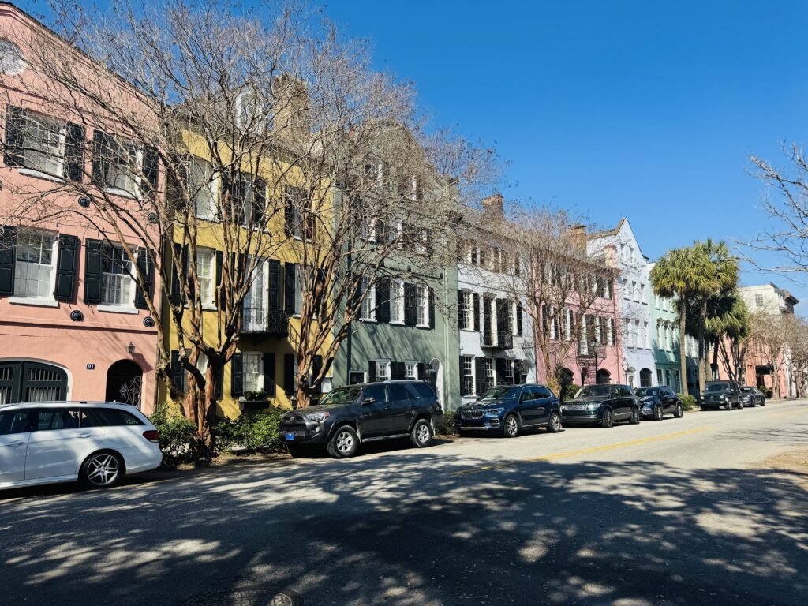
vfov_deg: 56.8
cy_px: 303
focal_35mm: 24
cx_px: 404
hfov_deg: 71.6
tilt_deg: +7.2
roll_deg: +0.7
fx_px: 560
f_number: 1.78
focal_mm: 6.76
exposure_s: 1/3802
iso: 80
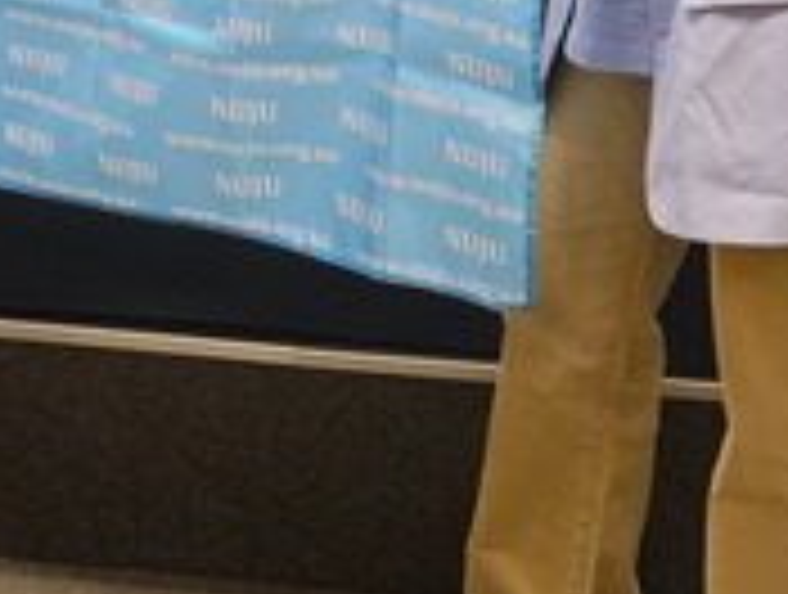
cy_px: -335
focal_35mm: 118
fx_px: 2692
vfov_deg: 12.0
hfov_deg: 16.5
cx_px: 108
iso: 160
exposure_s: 1/50
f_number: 1.7
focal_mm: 6.3
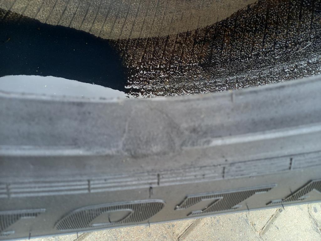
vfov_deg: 54.9
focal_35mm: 25
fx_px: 232
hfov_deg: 69.4
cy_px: 120
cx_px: 160
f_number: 1.8
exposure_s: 1/50
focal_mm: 4.65
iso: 100
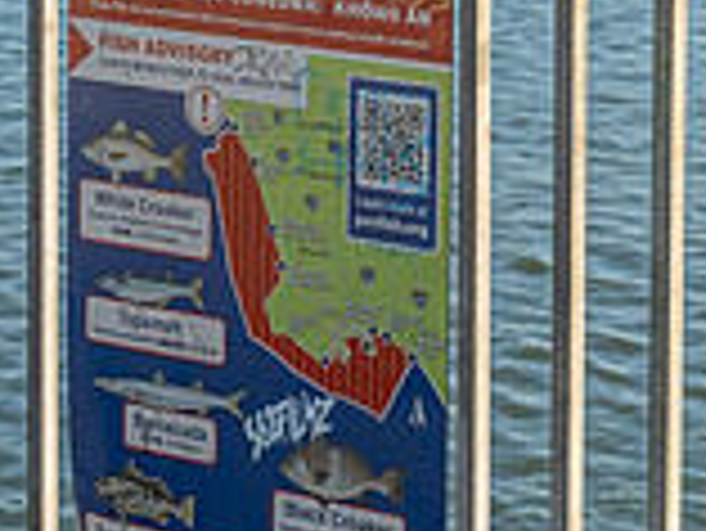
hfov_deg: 10.4
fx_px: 3858
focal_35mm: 189
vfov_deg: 7.7
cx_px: 715
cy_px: -308
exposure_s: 1/200
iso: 200
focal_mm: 51
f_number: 9
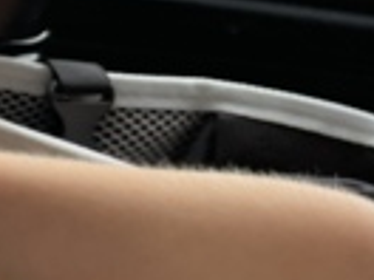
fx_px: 1545
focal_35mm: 143
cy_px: 124
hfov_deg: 11.4
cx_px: -531
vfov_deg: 10.4
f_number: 1.6
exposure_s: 1/121
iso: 64
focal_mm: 4.2
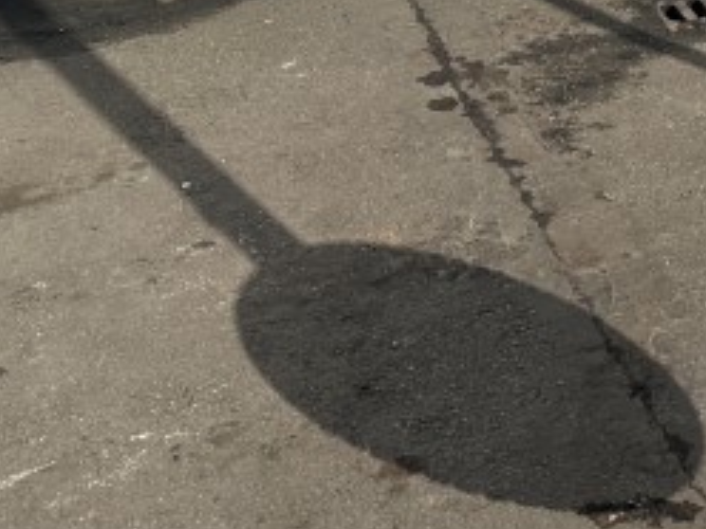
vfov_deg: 13.0
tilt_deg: -9.2
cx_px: 1082
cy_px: -523
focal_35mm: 99
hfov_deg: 17.6
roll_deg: +0.4
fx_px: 2019
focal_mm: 6.86
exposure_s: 1/10753
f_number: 1.78
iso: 80
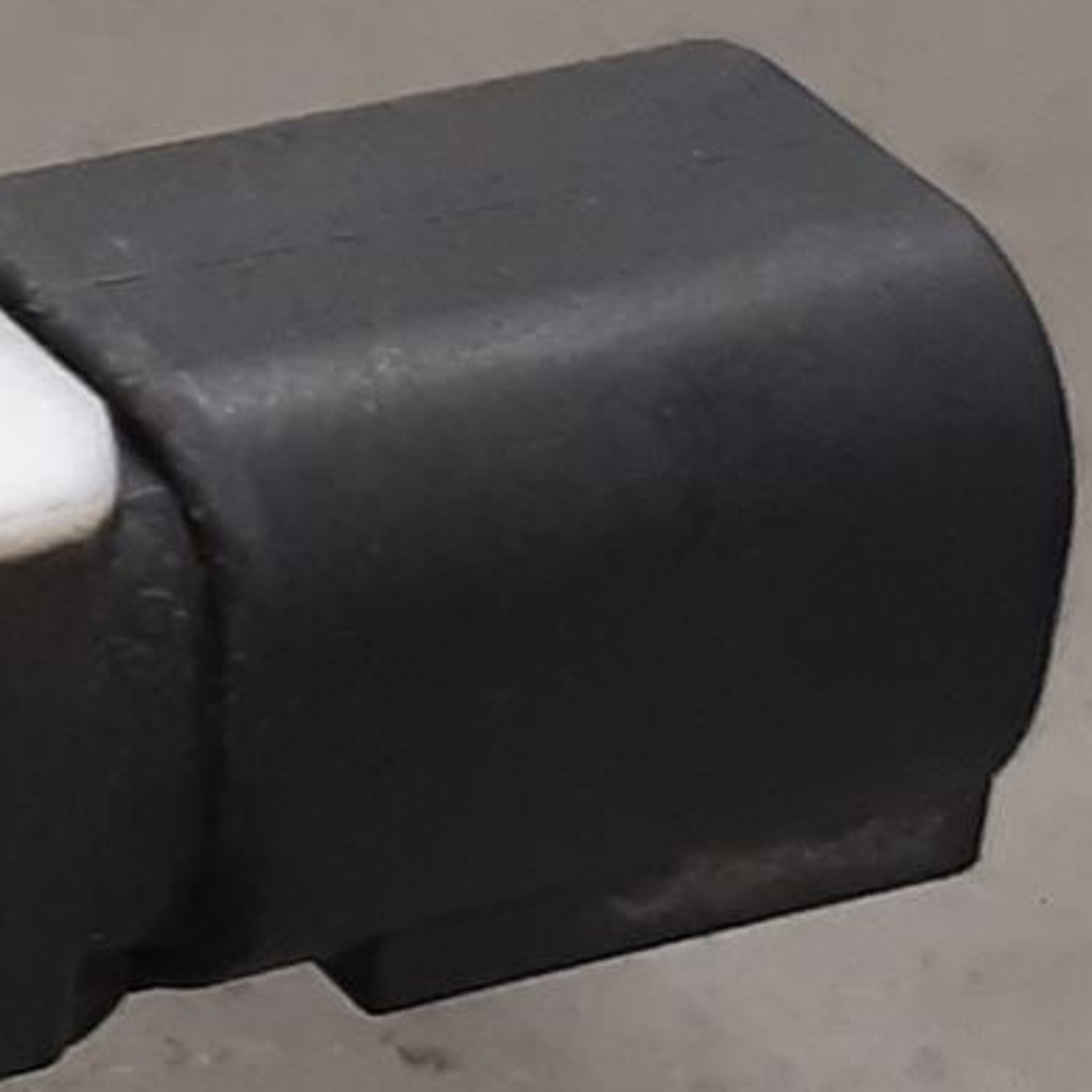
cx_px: -497
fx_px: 4319
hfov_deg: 13.6
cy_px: 1154
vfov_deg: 14.1
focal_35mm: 121
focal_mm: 3.93
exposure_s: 1/50
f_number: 1.7
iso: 125
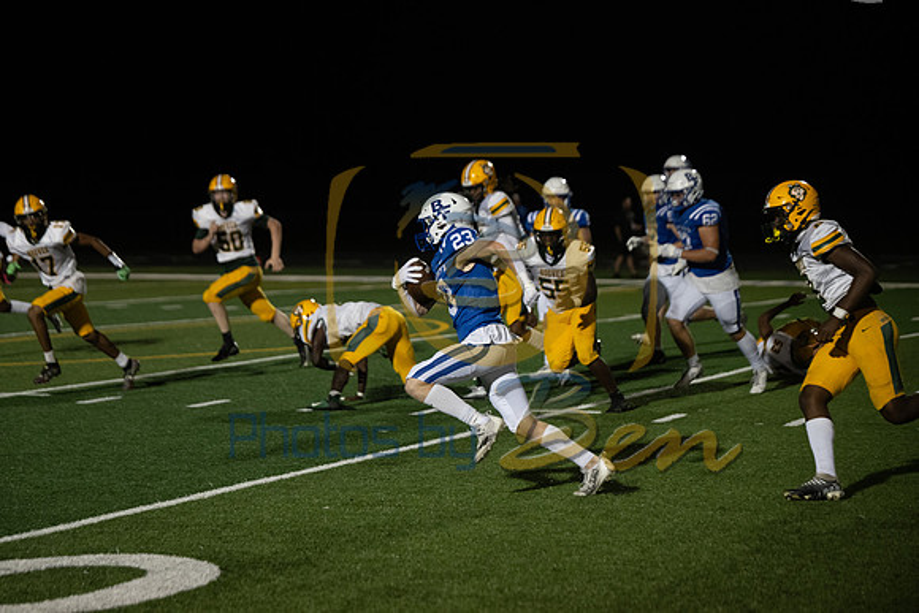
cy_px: 306
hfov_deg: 19.8
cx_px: 460
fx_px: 2630
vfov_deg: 13.3
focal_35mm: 103
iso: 3200
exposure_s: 1/1250
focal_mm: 103
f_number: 2.8
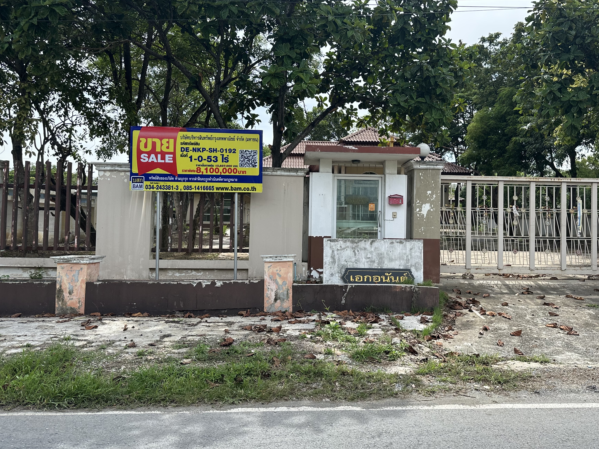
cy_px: 207
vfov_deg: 49.7
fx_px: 485
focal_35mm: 28
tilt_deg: +2.3
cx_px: 337
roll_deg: -0.5
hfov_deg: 63.2
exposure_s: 1/2591
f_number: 1.78
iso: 80
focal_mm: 6.86
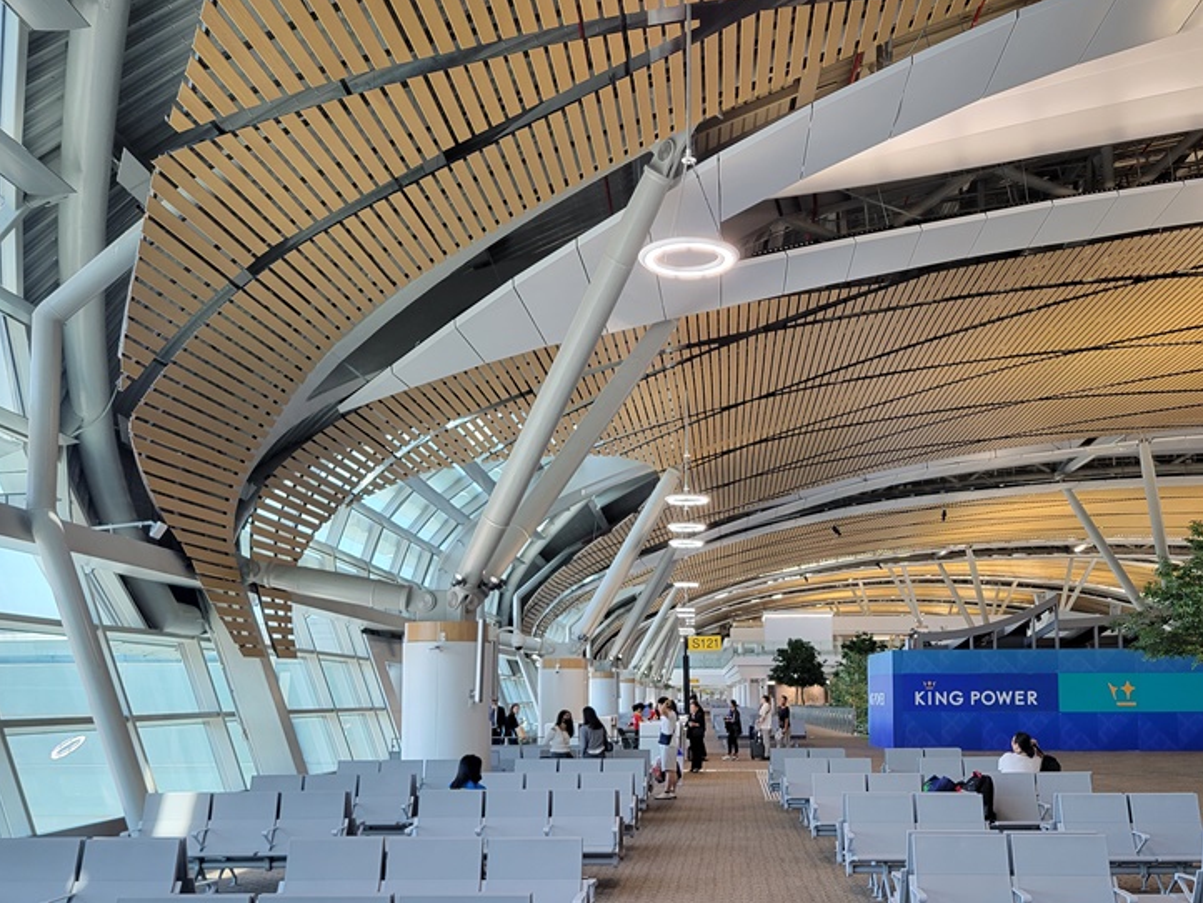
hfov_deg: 51.1
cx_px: 695
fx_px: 1252
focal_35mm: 36
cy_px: 608
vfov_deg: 39.2
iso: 125
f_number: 1.8
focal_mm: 5.4
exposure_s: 1/120
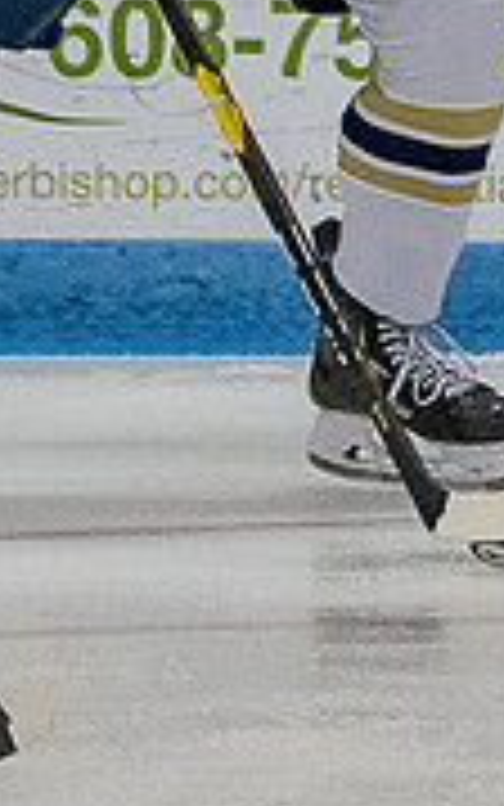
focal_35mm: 1593
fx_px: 34981
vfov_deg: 1.3
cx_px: 246
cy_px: 125
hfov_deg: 0.8
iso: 2000
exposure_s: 1/800
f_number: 3.5
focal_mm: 150
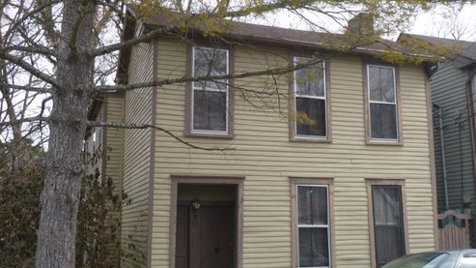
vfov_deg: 28.3
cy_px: 157
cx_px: 236
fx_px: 530
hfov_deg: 48.4
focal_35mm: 42
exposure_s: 1/160
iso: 100
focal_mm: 6.8
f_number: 4.5
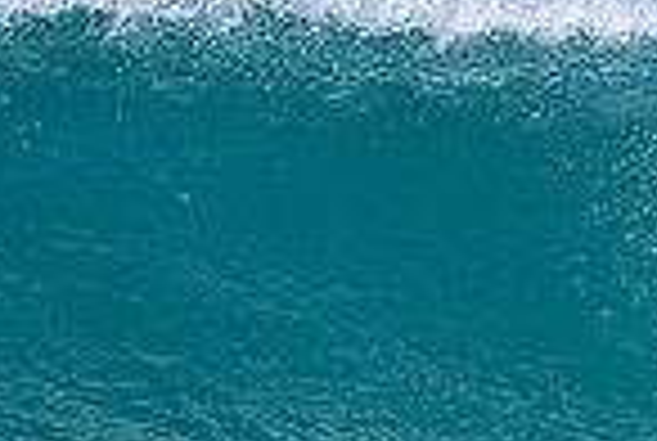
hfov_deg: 0.7
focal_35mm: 2973
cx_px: 1202
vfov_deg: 0.5
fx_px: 54368
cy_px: 380
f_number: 5.6
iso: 400
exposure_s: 1/2000
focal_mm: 500
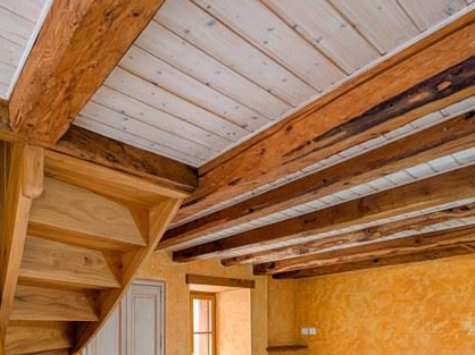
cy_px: 318
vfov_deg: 52.0
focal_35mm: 23
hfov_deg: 70.7
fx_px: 315
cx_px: 141
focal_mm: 2.02
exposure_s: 1/50
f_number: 1.7
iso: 81
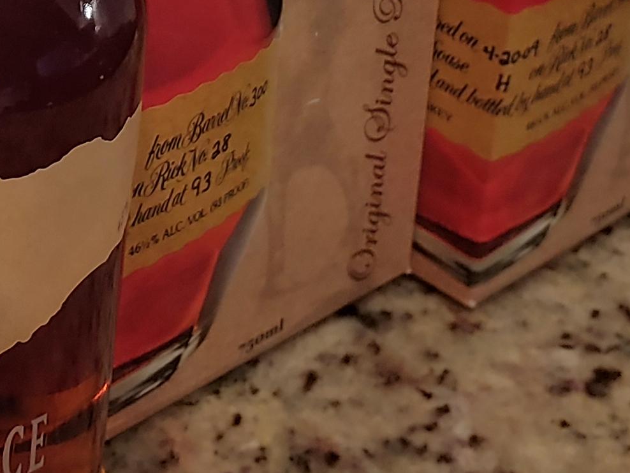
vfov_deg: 14.0
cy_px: -123
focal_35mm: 102
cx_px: 5
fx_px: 1856
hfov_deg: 18.8
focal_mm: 4.23
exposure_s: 1/40
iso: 100
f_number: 1.5
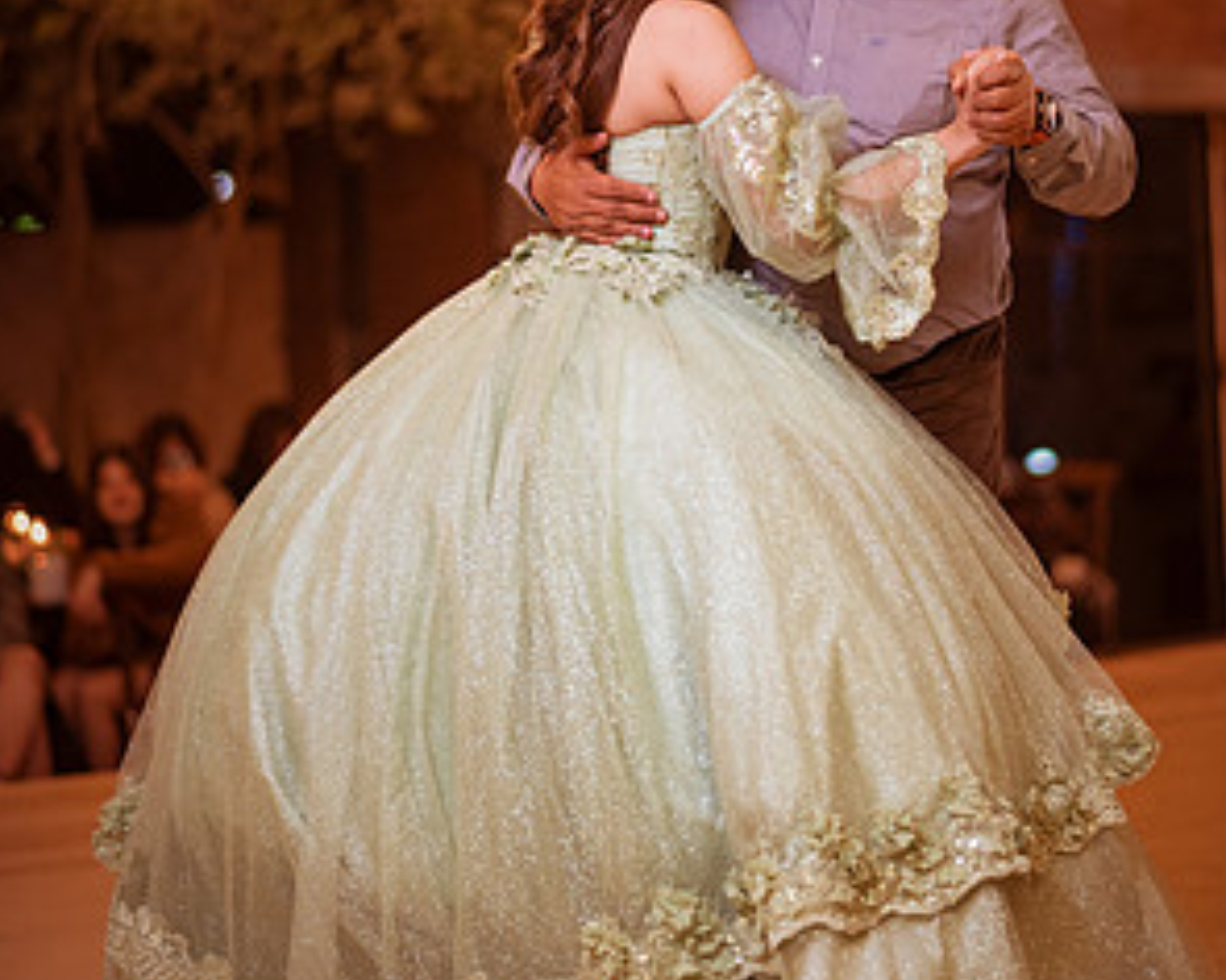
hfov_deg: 23.0
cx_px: 615
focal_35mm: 83
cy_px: 282
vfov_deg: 18.4
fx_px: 3012
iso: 2500
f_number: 1.4
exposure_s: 1/250
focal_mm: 58
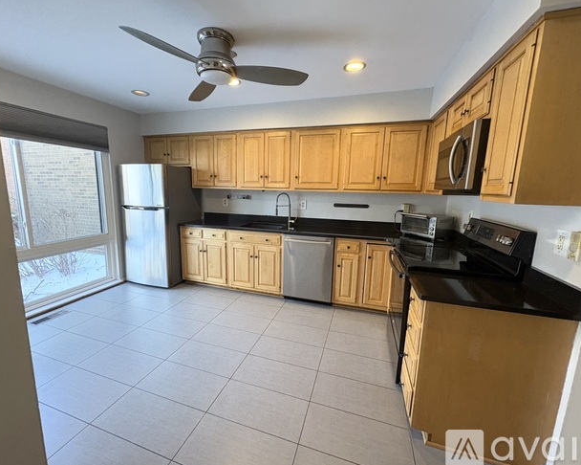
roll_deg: -1.0
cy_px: 229
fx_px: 258
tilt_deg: -8.9
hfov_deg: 96.8
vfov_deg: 84.0
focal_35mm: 15
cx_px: 281
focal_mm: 2.22
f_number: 2.2
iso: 400
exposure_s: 1/60
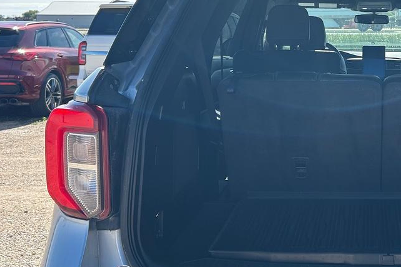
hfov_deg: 34.7
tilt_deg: -4.4
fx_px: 601
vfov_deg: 24.7
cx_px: 364
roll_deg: -0.1
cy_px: 65
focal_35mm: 54
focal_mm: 5.7
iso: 50
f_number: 1.5
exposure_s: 1/1808
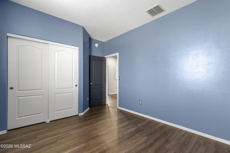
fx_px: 102
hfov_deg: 96.8
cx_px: 115
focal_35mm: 16
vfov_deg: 73.7
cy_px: 76
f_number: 20
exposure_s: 1/4
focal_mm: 16
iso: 1250
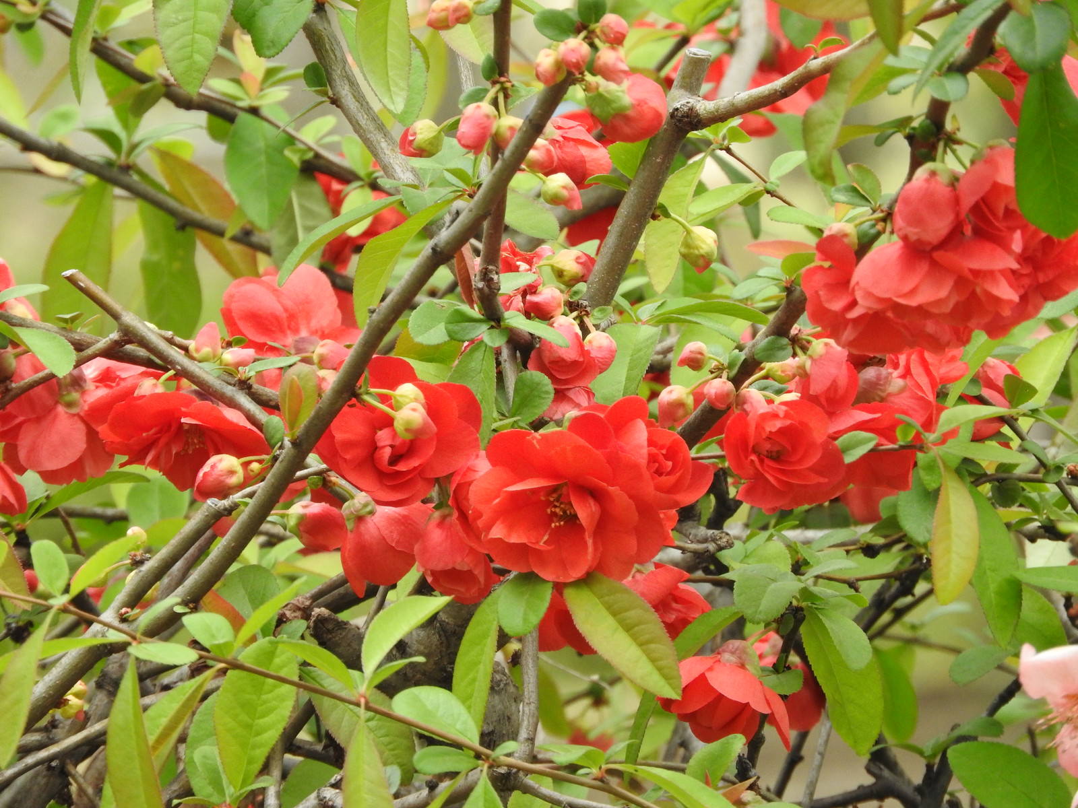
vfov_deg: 2.7
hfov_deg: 3.6
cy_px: 404
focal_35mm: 550
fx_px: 17128
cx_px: 539
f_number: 5.6
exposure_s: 1/200
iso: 400
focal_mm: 98.5
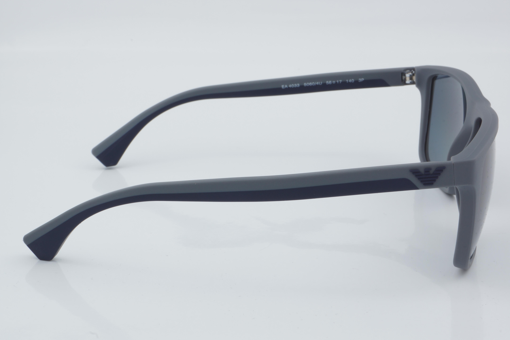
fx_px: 1062
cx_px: 255
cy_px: 170
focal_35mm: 75
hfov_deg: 27.0
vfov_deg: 18.2
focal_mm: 50
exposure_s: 1/4
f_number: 32
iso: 100
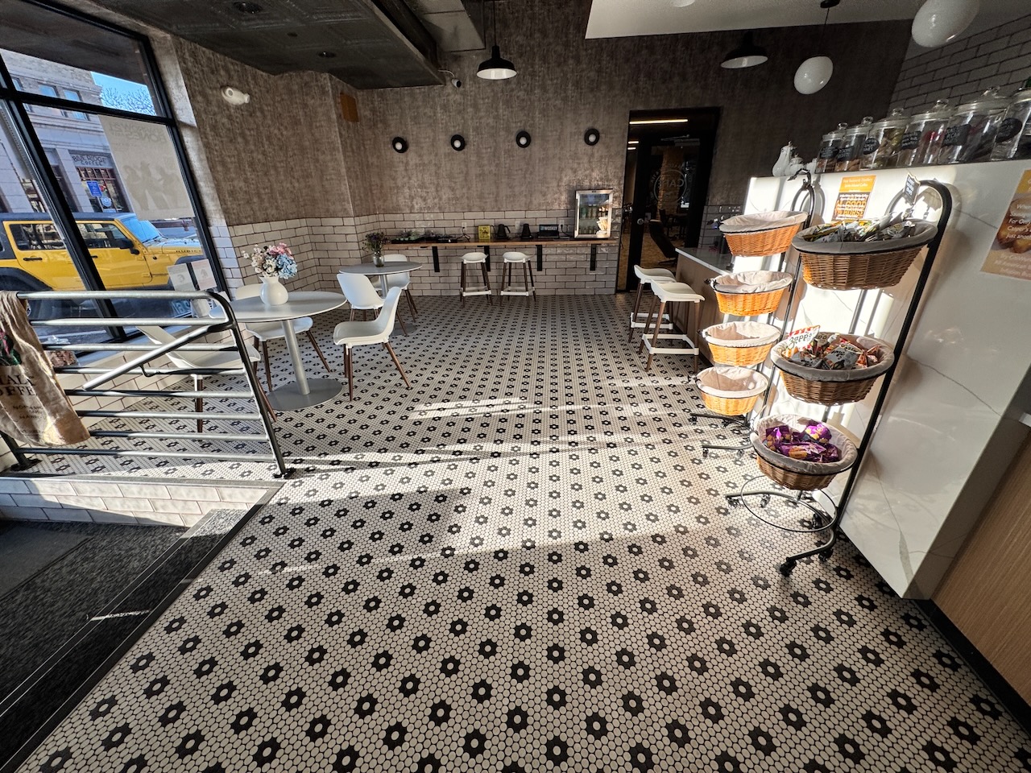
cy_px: 386
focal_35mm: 14
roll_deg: +1.8
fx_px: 417
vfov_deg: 85.7
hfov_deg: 102.1
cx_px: 516
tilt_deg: -25.9
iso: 40
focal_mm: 2.22
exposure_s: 1/215
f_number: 2.2
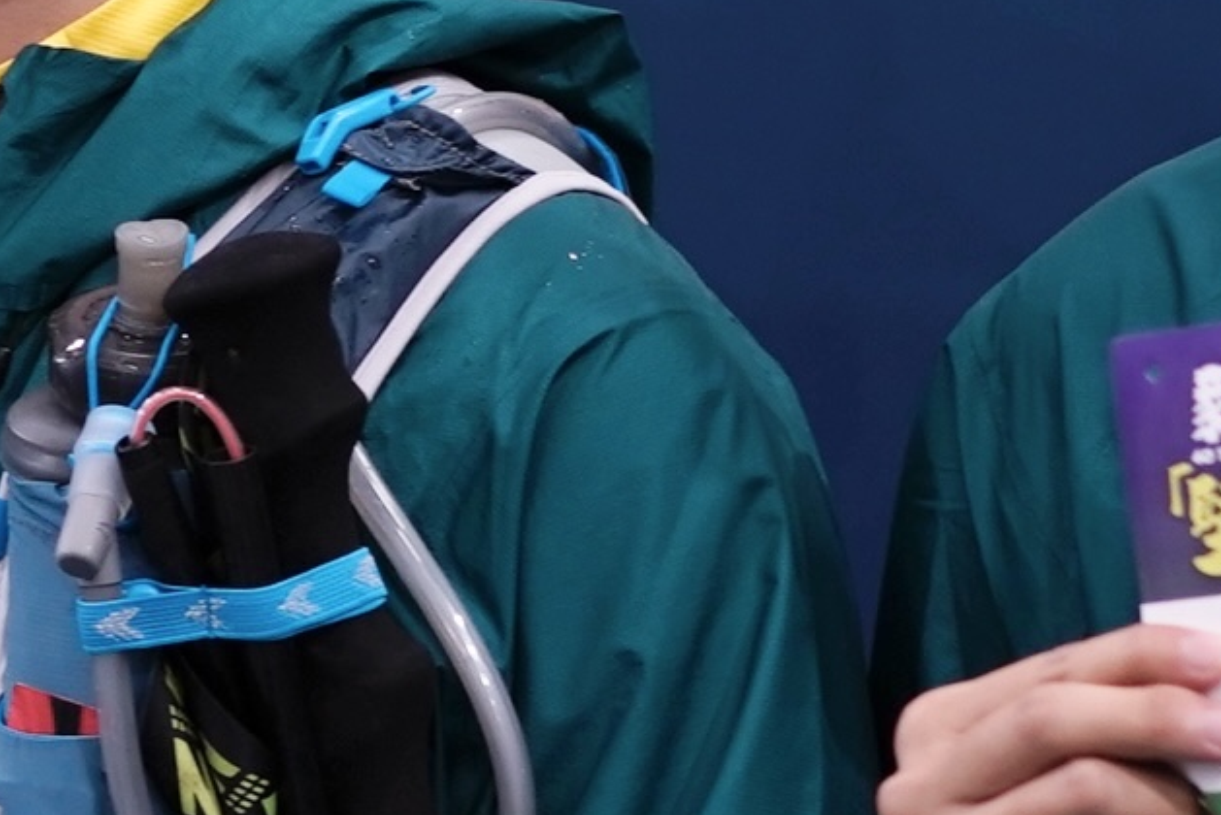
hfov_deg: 5.9
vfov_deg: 4.0
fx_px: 11672
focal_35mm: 344
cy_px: 97
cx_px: -676
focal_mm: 55
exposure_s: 1/60
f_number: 2.5
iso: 400
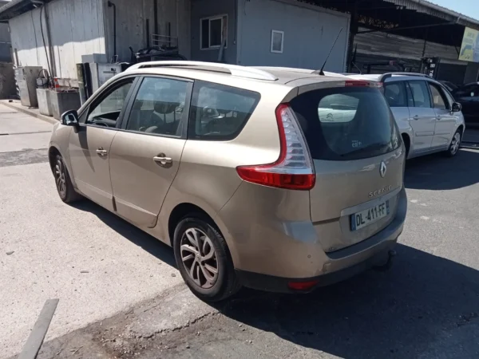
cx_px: 240
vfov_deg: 49.7
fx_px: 387
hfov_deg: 63.4
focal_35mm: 28
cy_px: 180
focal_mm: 3.46
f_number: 2.2
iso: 100
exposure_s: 1/1012
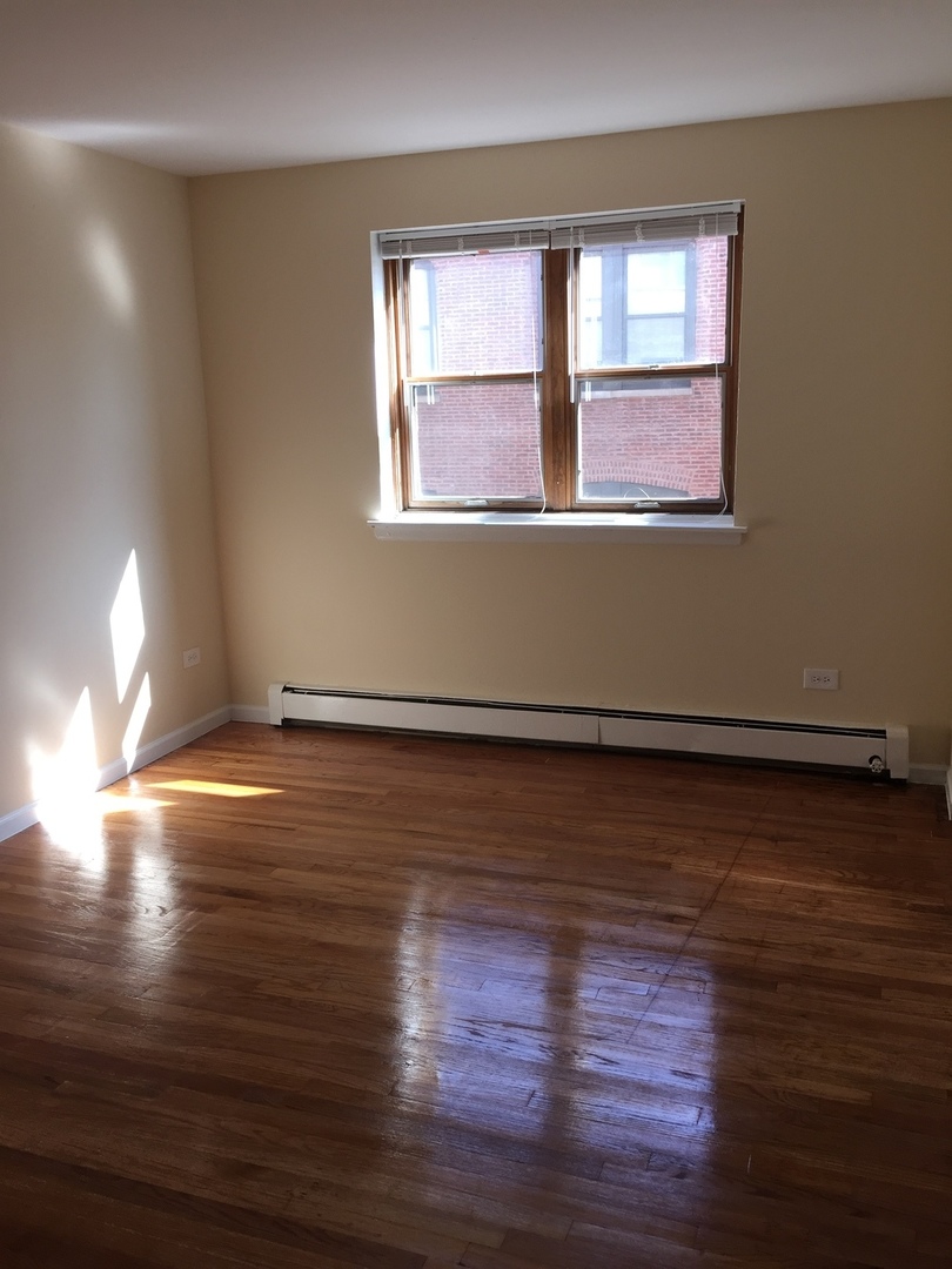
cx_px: 476
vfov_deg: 61.7
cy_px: 634
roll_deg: +1.7
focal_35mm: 29
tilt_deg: -11.4
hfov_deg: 48.2
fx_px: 1063
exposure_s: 1/120
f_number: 2.2
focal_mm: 4.15
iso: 50
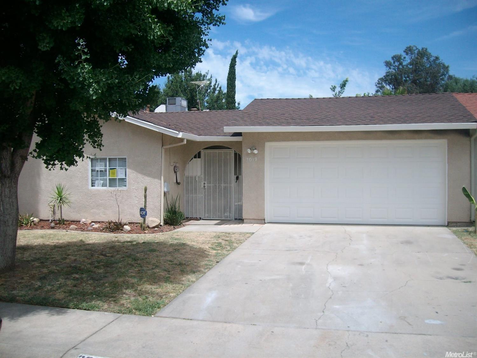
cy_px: 179
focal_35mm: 35
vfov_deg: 40.7
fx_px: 482
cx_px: 238
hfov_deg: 52.6
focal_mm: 5.8
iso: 80
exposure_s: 1/292
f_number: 7.2
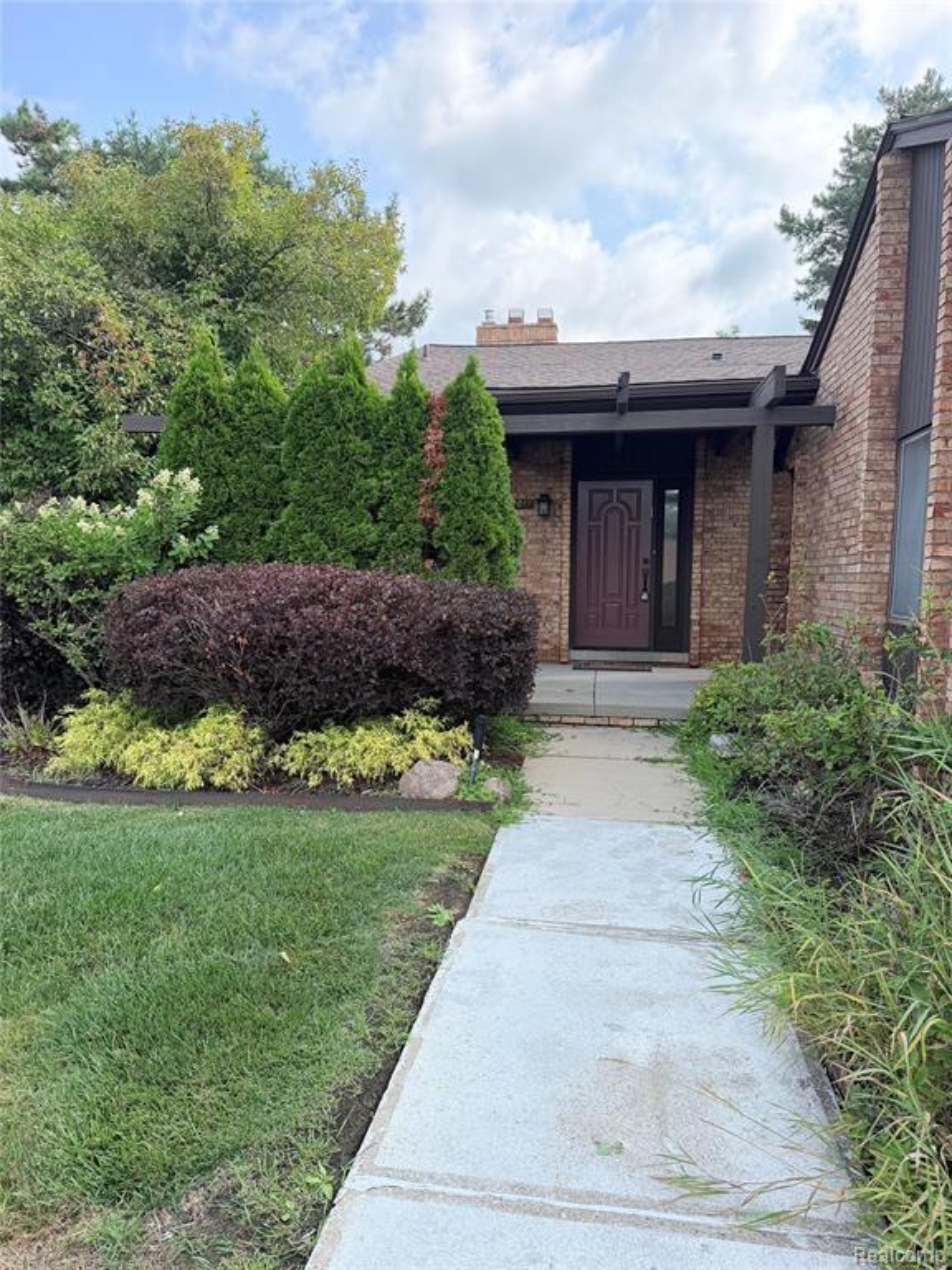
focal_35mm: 24
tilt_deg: -5.4
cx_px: 476
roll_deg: +0.0
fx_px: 880
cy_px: 635
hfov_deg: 56.8
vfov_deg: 71.6
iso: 100
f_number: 1.78
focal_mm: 6.76
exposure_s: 1/1585
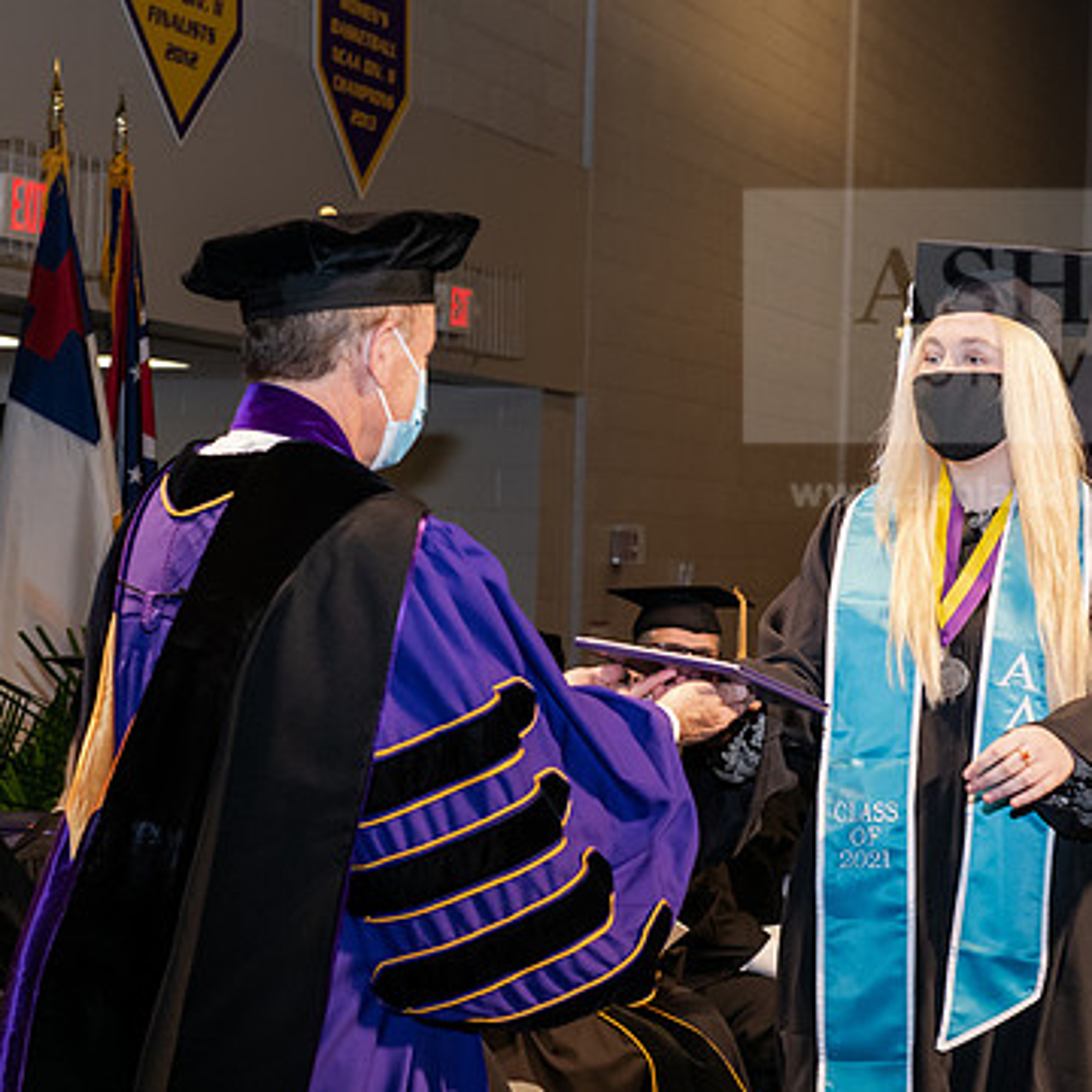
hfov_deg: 20.4
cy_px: 557
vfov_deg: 20.4
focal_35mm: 85
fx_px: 3034
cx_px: 652
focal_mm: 62
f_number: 6.3
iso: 1600
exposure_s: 1/200
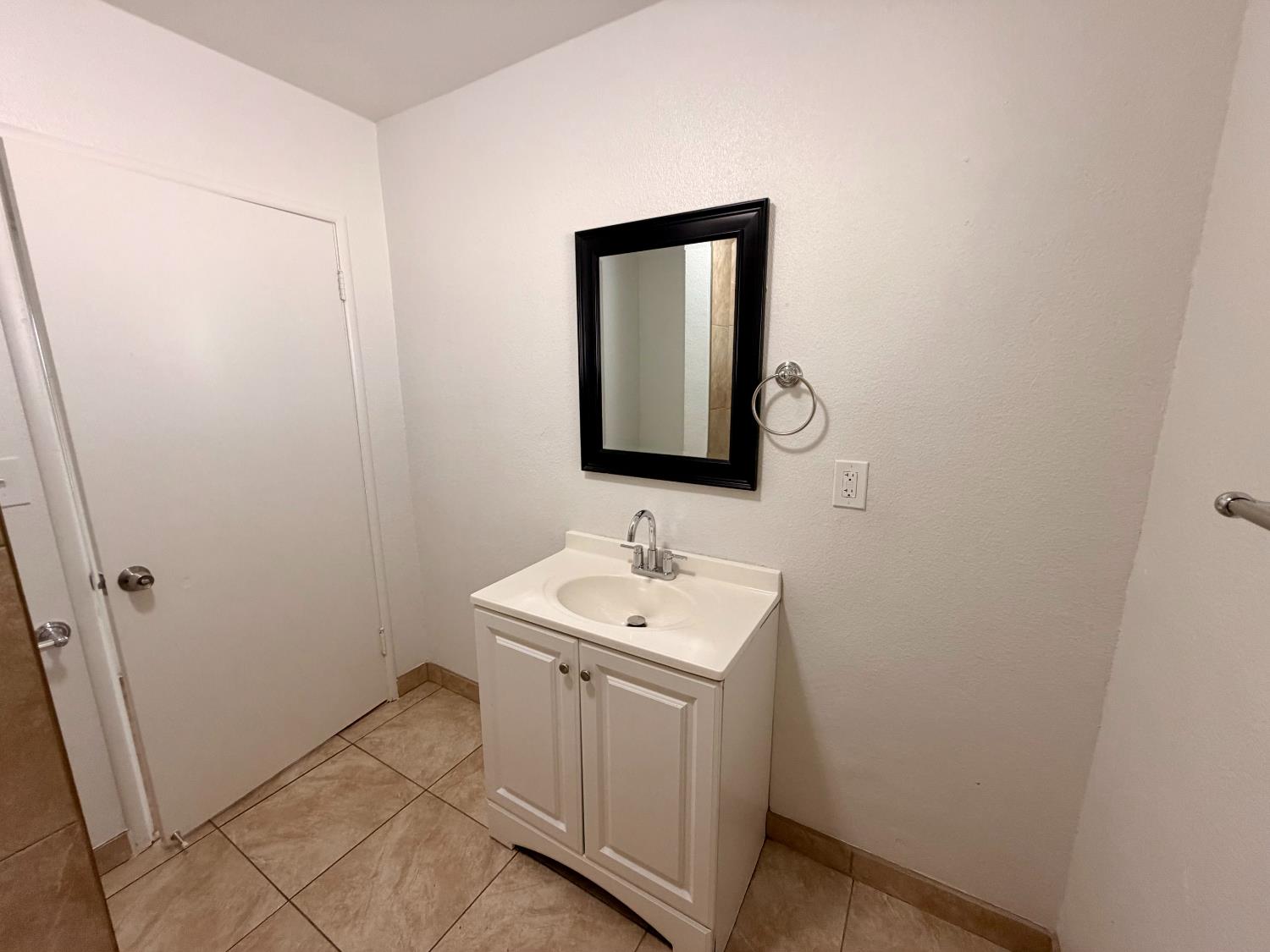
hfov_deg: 102.1
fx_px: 514
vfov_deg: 85.7
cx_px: 635
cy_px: 476
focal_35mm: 14
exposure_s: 1/120
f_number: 2.2
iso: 320
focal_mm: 2.22
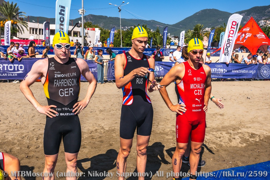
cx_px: 135
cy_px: 90
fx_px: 277
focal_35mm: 37
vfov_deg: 35.9
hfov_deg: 51.9
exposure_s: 1/1600
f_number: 10
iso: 320
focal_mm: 37
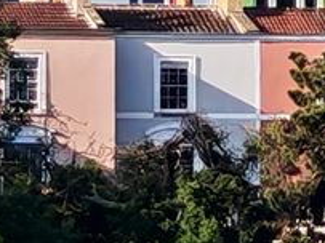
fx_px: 13324
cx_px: -293
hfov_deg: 1.4
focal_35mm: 1420
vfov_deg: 1.0
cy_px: 221
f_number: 2.4
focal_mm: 8.67
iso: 50
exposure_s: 1/560
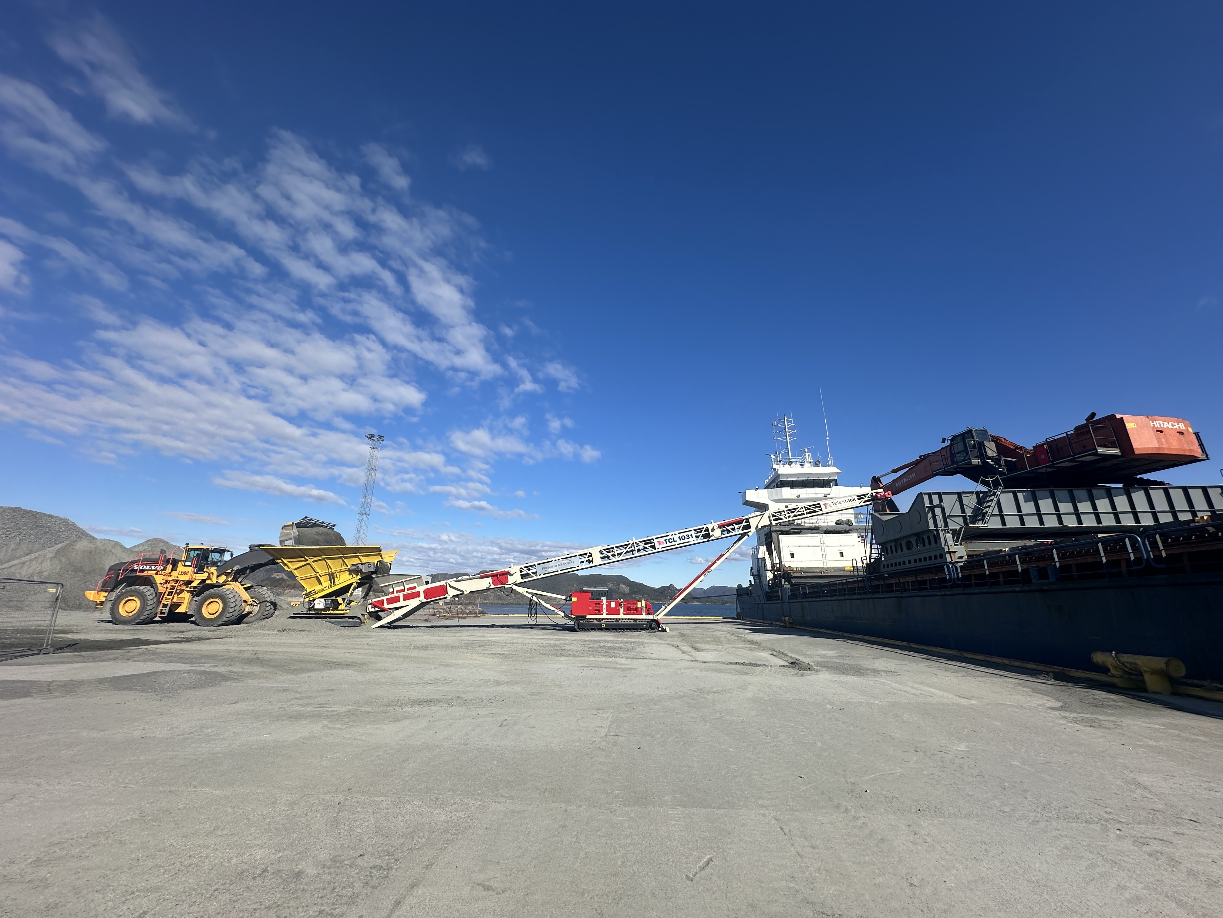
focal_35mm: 14
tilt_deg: +15.9
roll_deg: -1.5
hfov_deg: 102.1
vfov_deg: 85.7
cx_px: 612
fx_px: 495
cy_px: 459
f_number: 2.2
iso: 50
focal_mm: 2.22
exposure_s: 1/2959
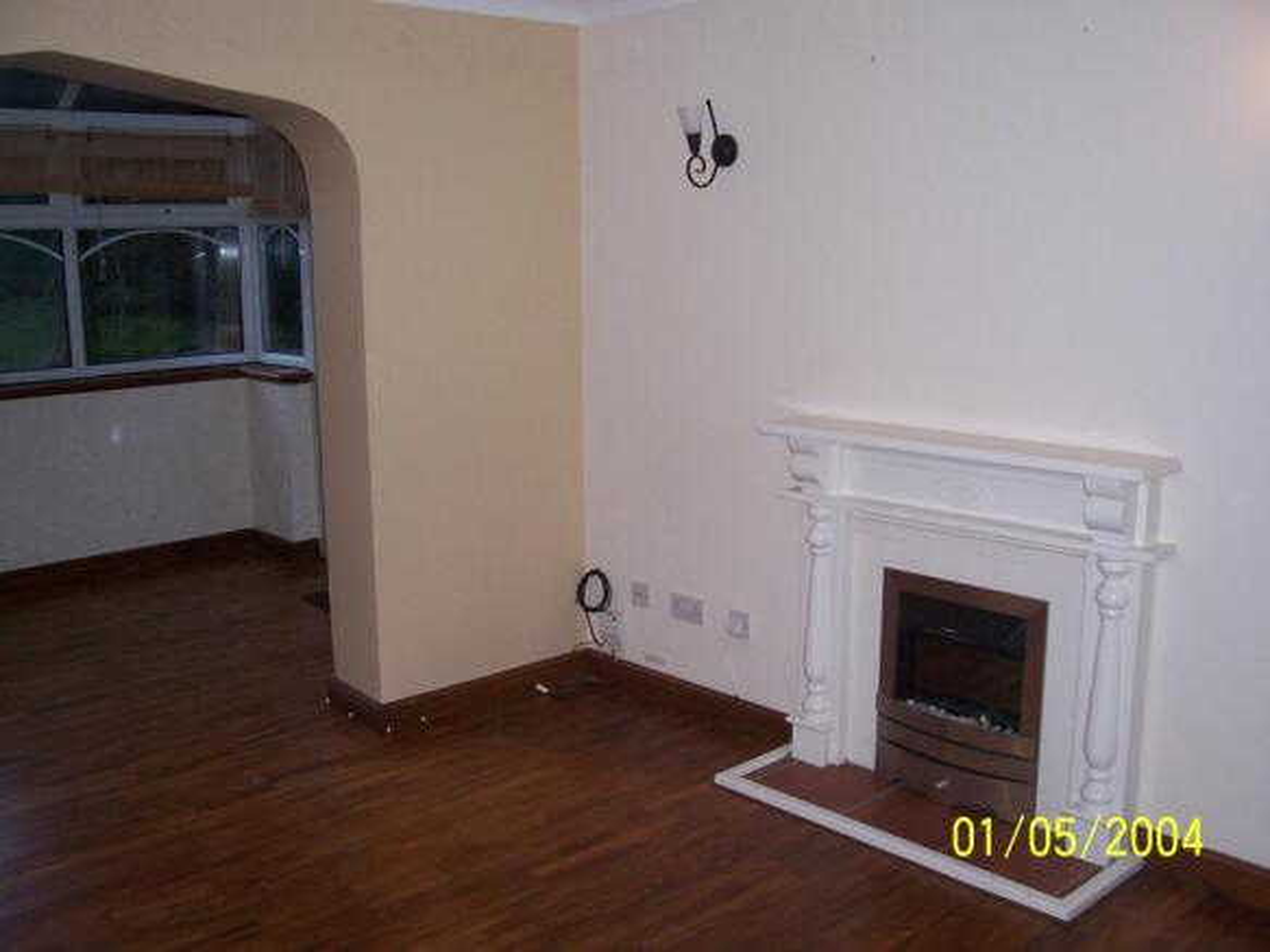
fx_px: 1247
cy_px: 476
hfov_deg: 54.0
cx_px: 635
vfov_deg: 41.8
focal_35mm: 34
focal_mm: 5.6
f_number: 2.7
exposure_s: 1/60
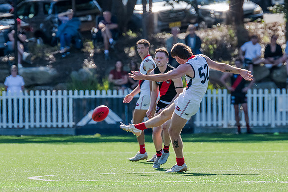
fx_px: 4926
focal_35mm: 616
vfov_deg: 2.2
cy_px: 88
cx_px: 169
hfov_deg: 3.3
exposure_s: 1/1600
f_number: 7.1
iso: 800
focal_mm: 380
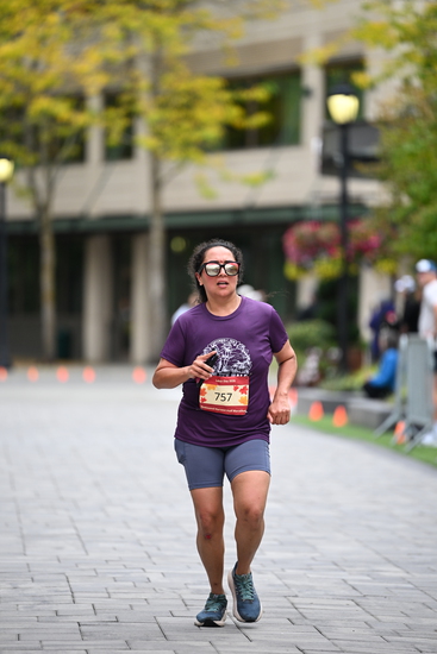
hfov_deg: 6.9
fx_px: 3639
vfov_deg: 10.3
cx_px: 218
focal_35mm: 200
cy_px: 327
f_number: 2.8
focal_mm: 200
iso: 640
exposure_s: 1/2000
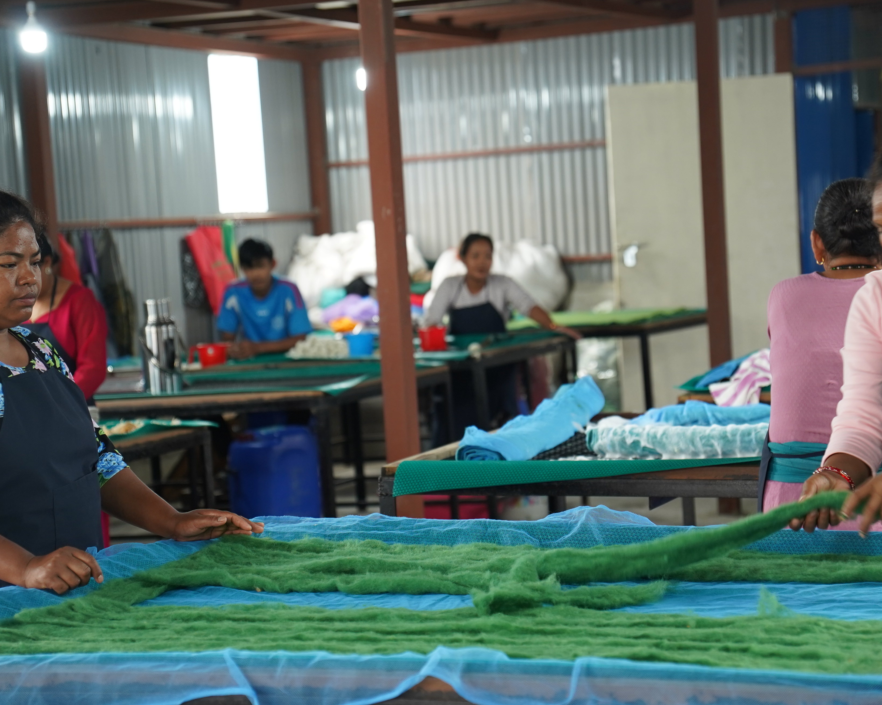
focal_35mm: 95
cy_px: 352
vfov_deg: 16.2
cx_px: 431
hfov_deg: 20.2
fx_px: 2480
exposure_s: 1/50
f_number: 2.8
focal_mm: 56
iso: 500
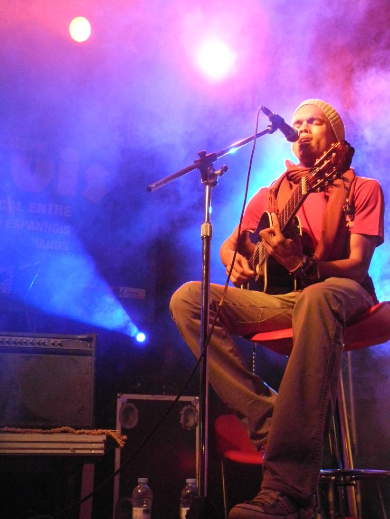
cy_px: 260
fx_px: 676
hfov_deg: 32.2
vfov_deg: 42.1
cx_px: 195
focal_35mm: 45
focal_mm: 9.7
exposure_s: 1/270
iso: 1600
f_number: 3.2
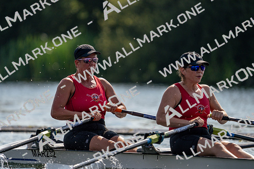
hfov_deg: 3.9
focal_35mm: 535
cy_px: 84
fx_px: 3775
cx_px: 127
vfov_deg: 2.6
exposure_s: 1/1600
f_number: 6.3
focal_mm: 535
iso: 200
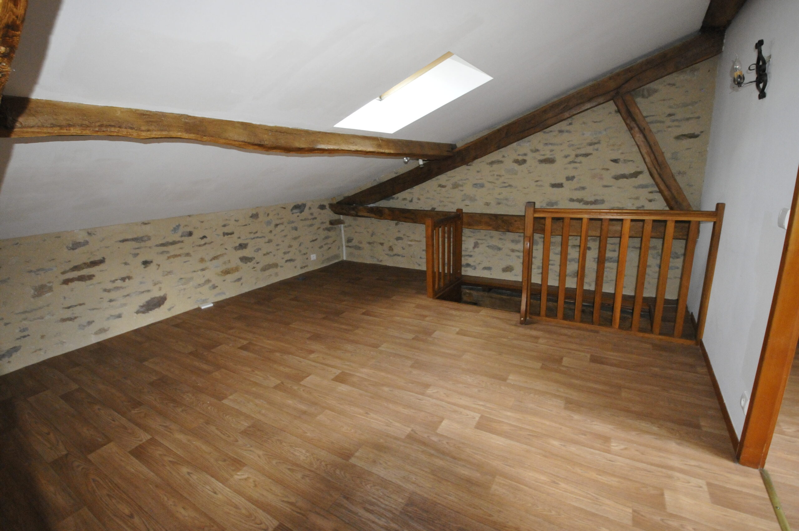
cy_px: 266
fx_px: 332
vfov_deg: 77.2
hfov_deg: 100.5
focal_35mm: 15
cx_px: 400
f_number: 7.1
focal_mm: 10
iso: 3200
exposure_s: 1/60
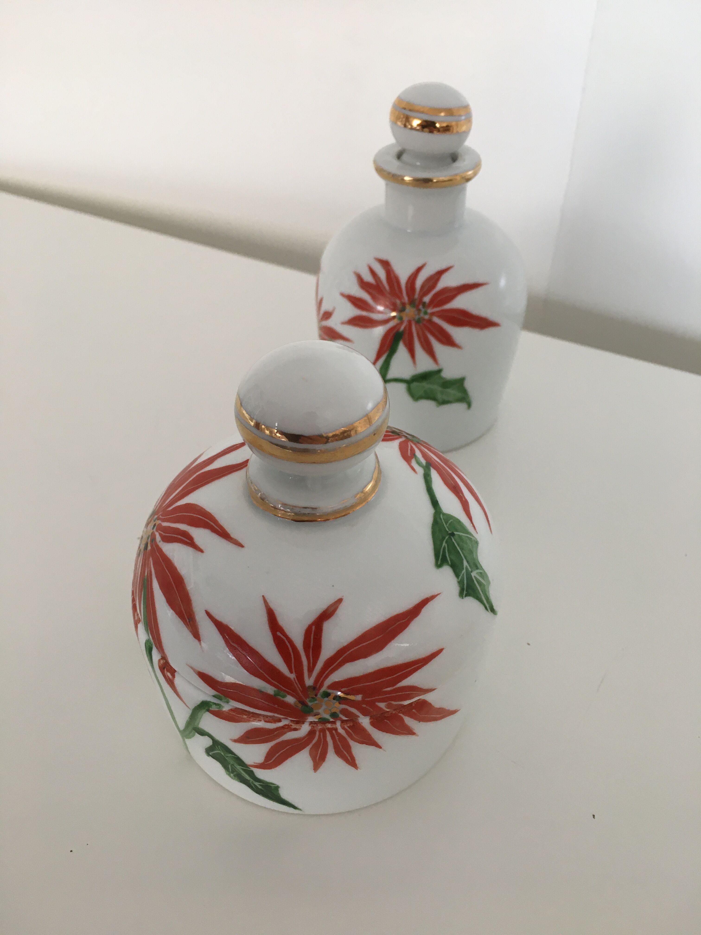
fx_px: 783
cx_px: 350
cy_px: 468
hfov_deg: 48.2
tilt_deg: -40.7
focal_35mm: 29
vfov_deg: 61.7
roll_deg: +0.2
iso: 50
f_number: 2.2
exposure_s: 1/30
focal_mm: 4.15
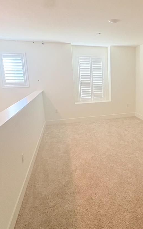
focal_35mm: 27
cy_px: 106
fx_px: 168
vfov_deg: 68.3
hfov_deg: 42.5
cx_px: 127
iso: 200
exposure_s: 1/60
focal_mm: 2.22
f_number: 2.2
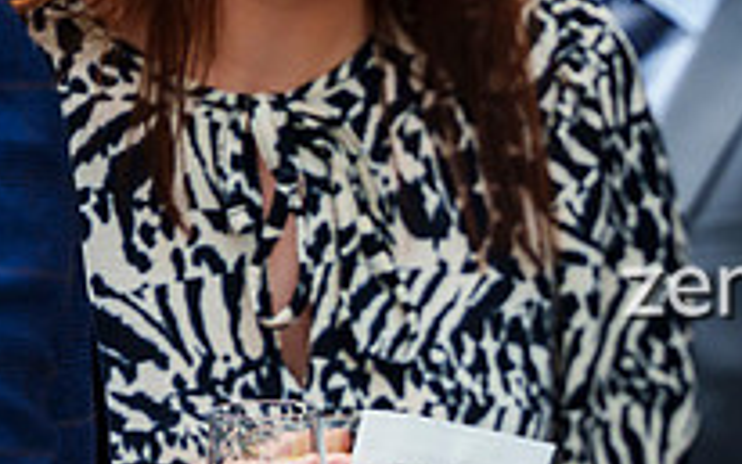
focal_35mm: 260
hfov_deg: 7.9
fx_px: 5261
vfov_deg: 5.0
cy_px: 511
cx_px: 1084
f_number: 3.5
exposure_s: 1/2000
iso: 800
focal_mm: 75
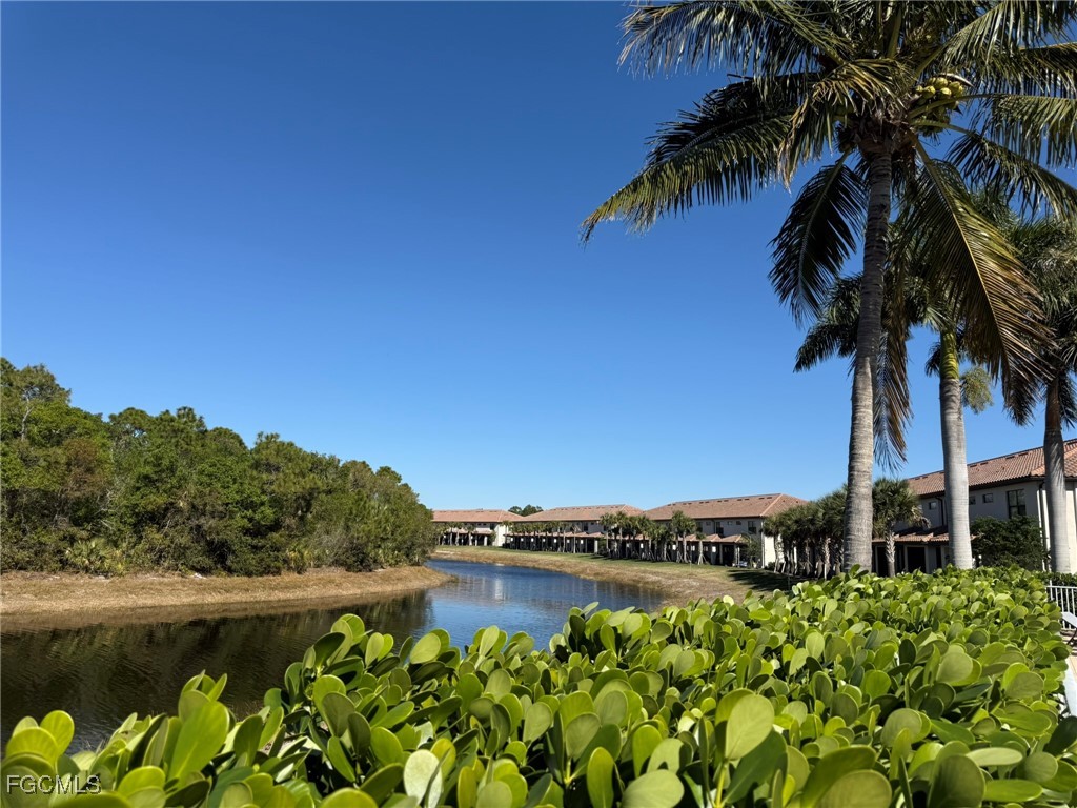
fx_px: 747
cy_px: 404
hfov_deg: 71.6
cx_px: 538
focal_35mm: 24
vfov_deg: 56.8
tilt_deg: +11.2
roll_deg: -2.2
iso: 80
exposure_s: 1/5714
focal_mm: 6.76
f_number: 1.78
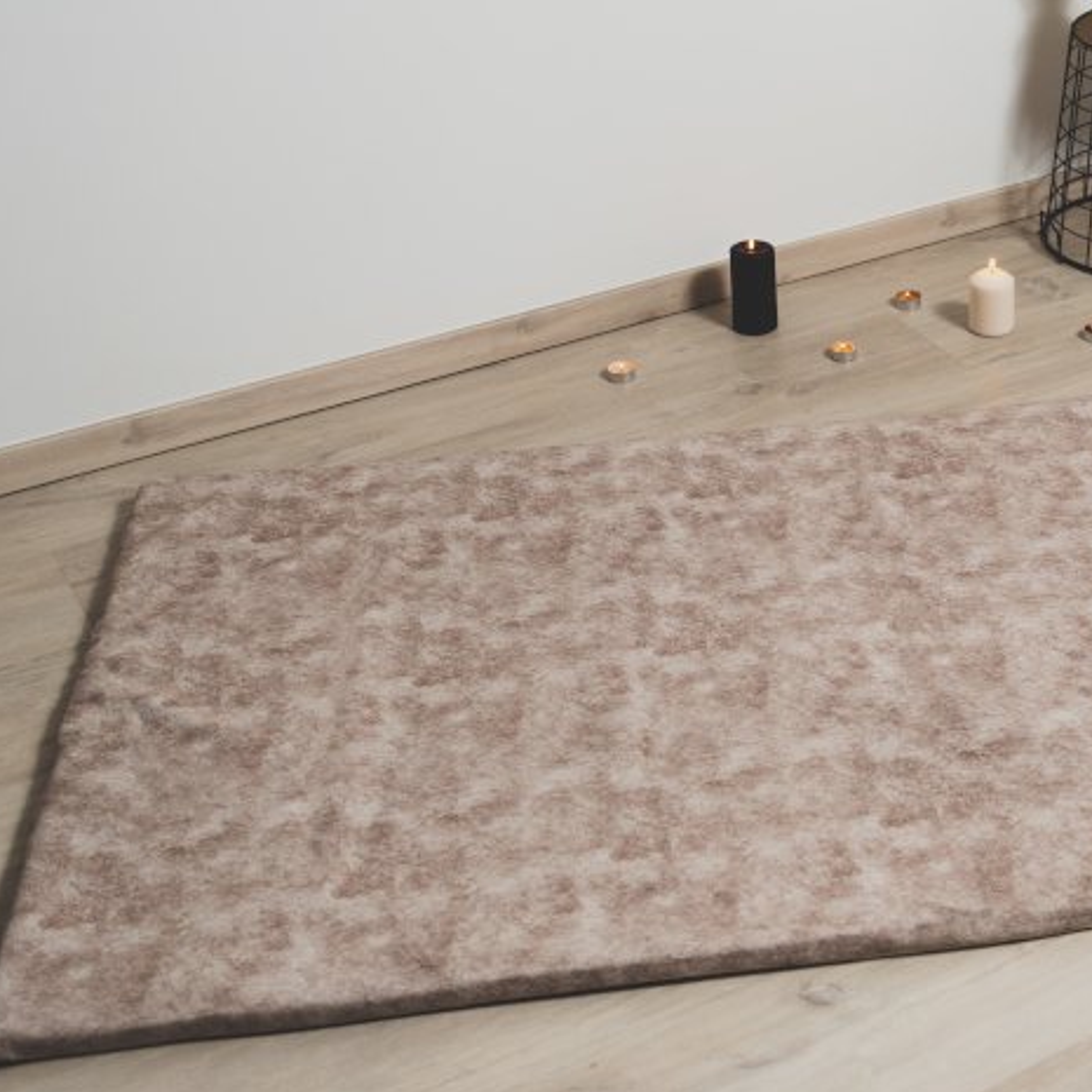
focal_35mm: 60
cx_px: 946
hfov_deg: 27.8
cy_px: 427
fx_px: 2139
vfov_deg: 28.6
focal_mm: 32.5
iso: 100
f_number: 2.8
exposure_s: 1/80
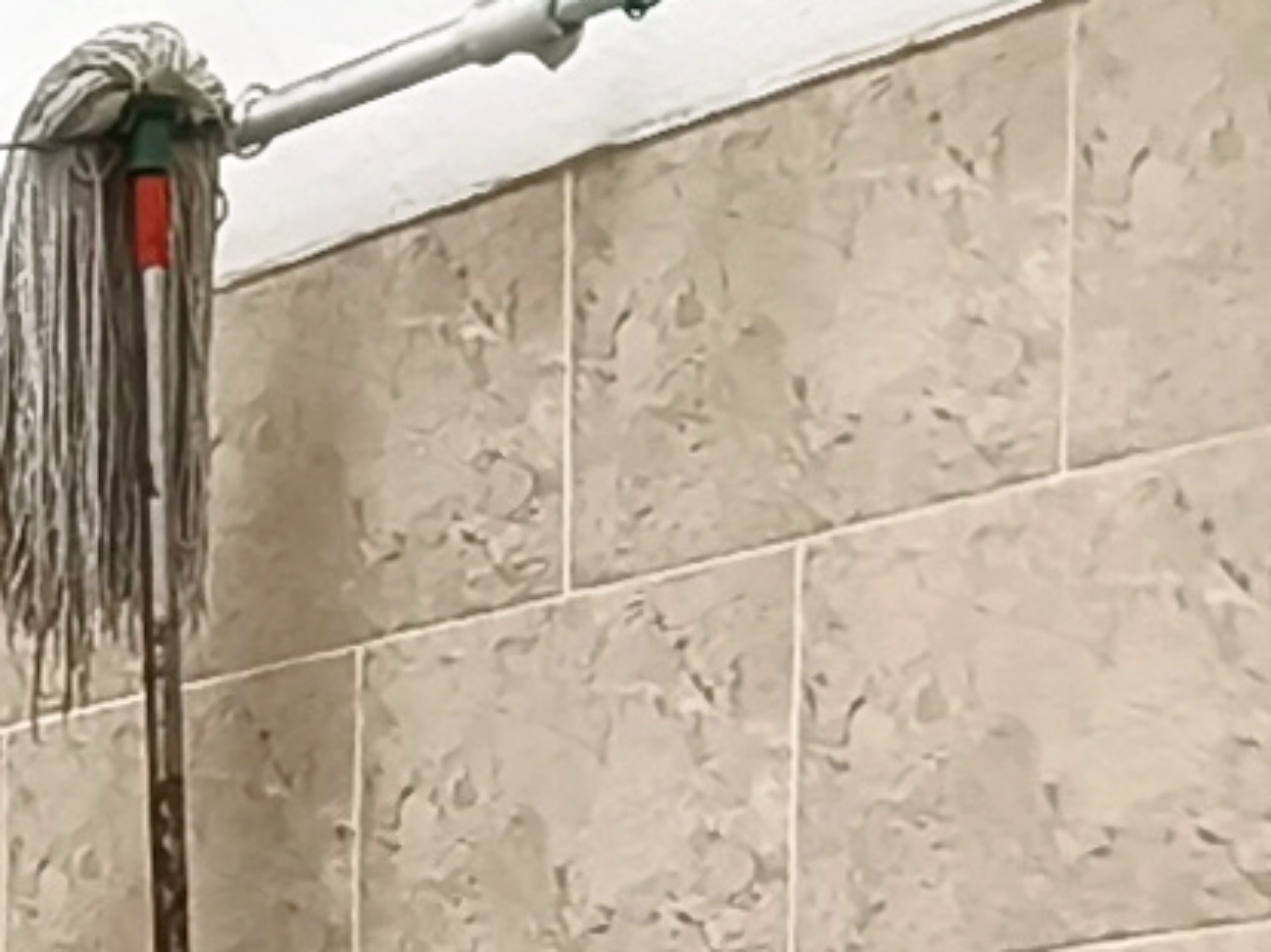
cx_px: -940
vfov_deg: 11.2
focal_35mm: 118
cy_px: 2014
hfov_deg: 14.8
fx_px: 4331
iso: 64
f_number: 2.2
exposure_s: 1/120
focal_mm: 1.67
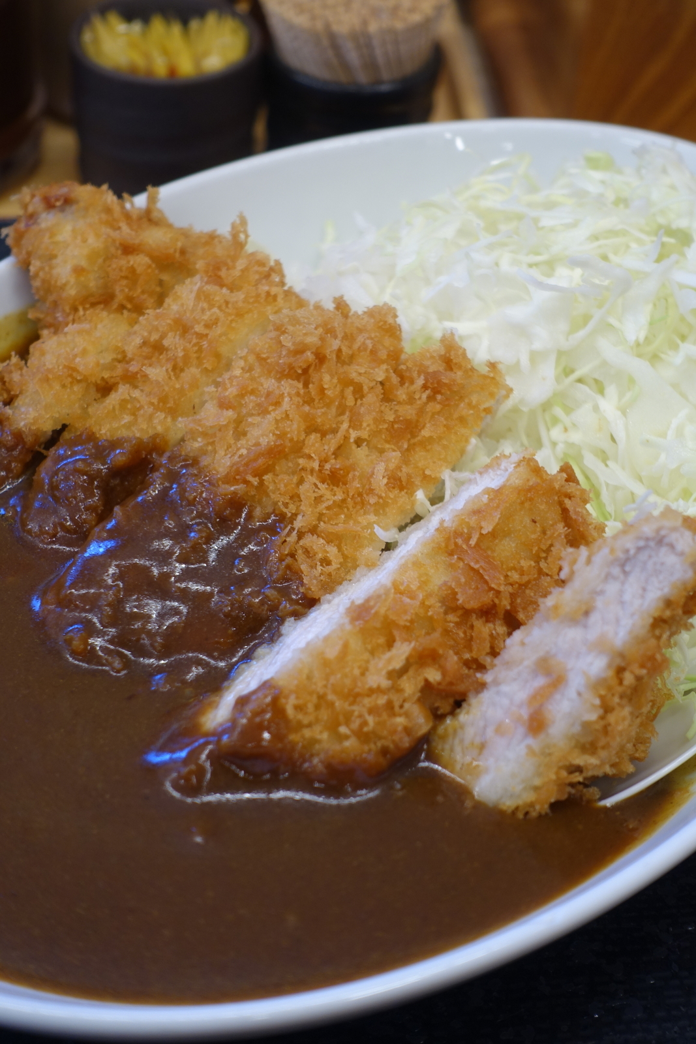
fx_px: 2029
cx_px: 348
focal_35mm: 70
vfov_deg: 28.8
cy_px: 522
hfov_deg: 19.5
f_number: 2.8
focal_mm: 25.7
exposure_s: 1/80
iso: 200
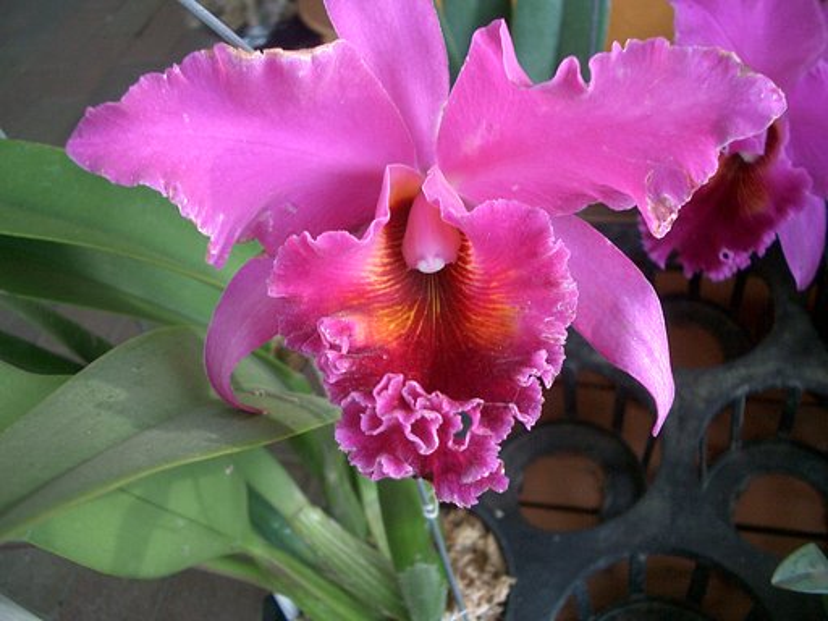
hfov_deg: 52.6
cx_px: 414
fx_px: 837
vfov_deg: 40.7
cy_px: 310
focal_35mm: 35
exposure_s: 1/50
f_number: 2.6
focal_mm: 5.8
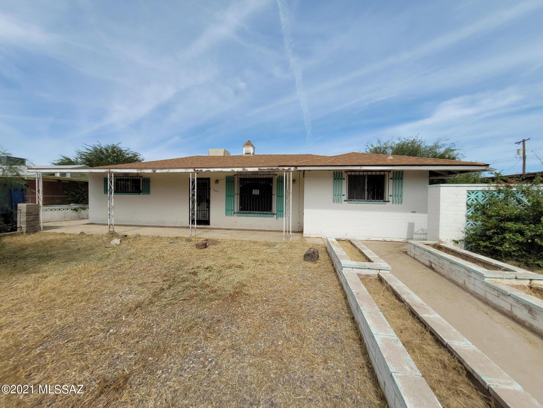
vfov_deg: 89.9
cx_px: 272
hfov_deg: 106.2
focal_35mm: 13
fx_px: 204
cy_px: 204
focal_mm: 1.74
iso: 40
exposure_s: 1/1977
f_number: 2.2
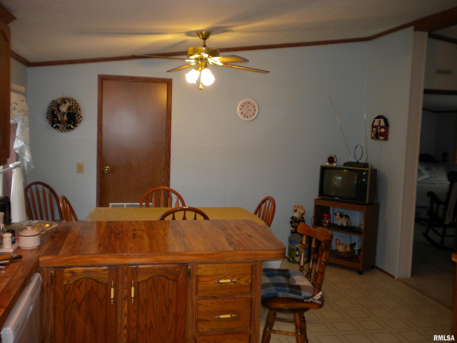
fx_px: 462
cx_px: 228
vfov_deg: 40.7
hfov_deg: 52.6
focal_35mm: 35
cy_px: 172
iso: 100
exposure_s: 1/30
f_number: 3.1
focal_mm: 6.3
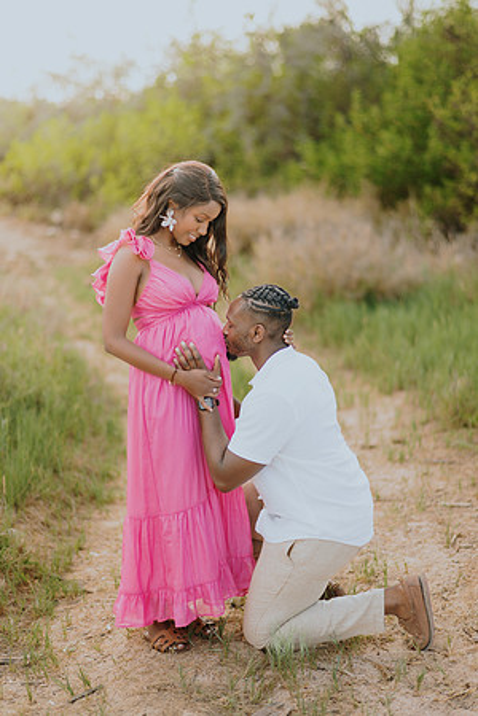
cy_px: 358
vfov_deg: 34.5
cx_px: 239
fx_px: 1155
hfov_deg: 23.4
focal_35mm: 58
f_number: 1.4
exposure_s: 1/640
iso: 50
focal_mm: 58
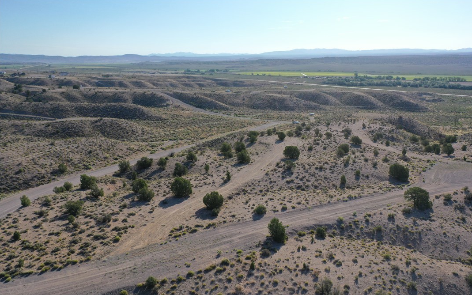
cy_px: 158
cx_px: 239
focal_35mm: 29
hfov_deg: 64.6
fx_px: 373
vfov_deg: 43.1
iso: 100
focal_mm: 10.26
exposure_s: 1/500
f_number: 2.8
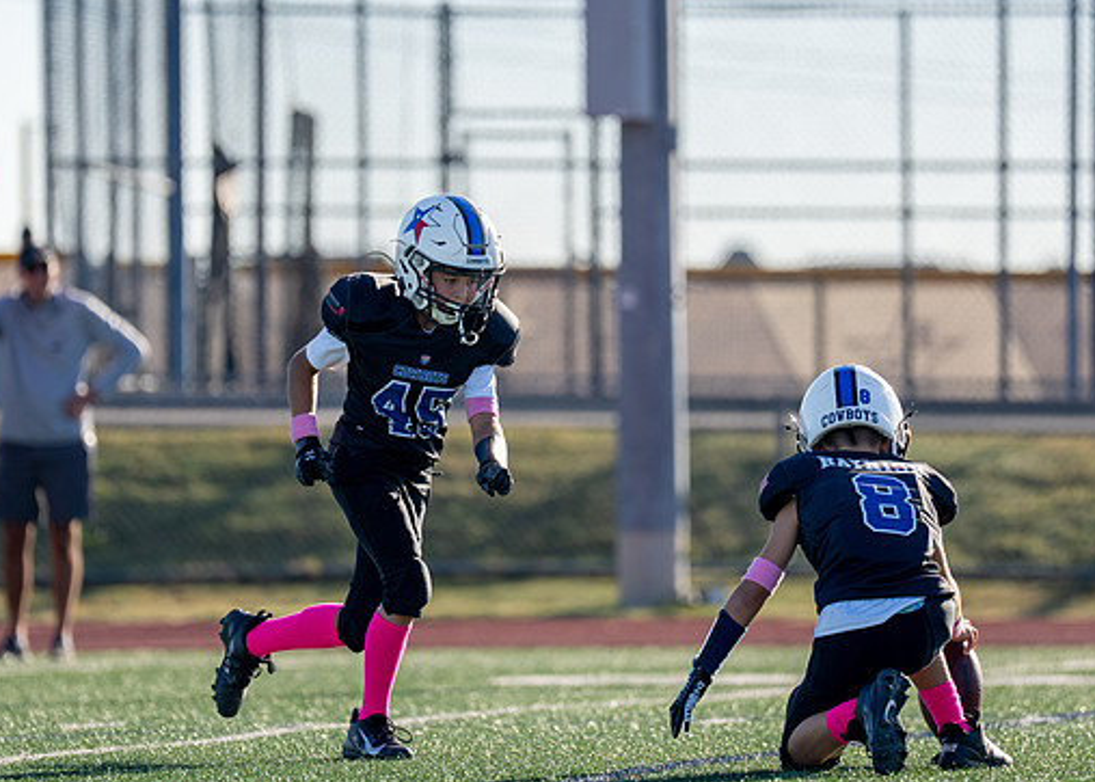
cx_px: 478
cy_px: 348
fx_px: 11350
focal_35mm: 365
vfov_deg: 3.9
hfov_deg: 5.5
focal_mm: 200
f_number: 2.8
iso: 160
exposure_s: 1/2000
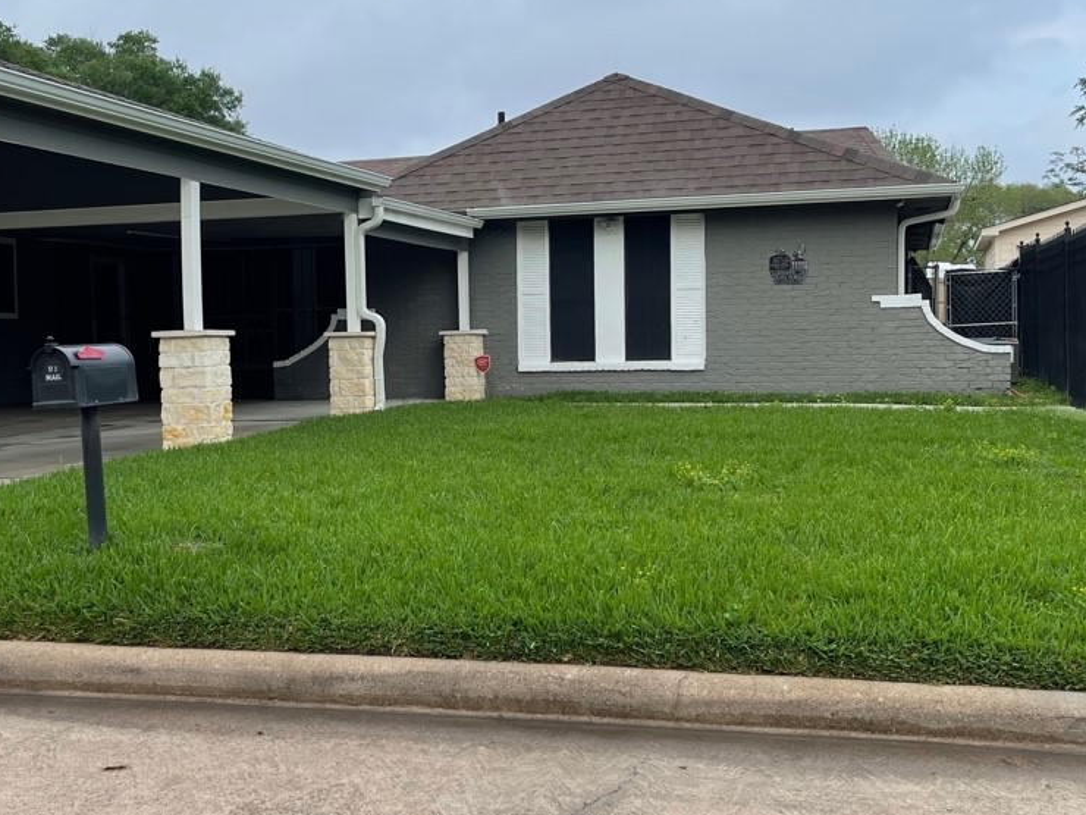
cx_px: 430
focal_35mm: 45
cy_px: 391
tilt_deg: -3.1
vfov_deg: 32.2
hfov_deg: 41.9
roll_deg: +1.2
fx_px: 1412
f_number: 1.6
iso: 32
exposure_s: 1/1353
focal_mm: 5.1
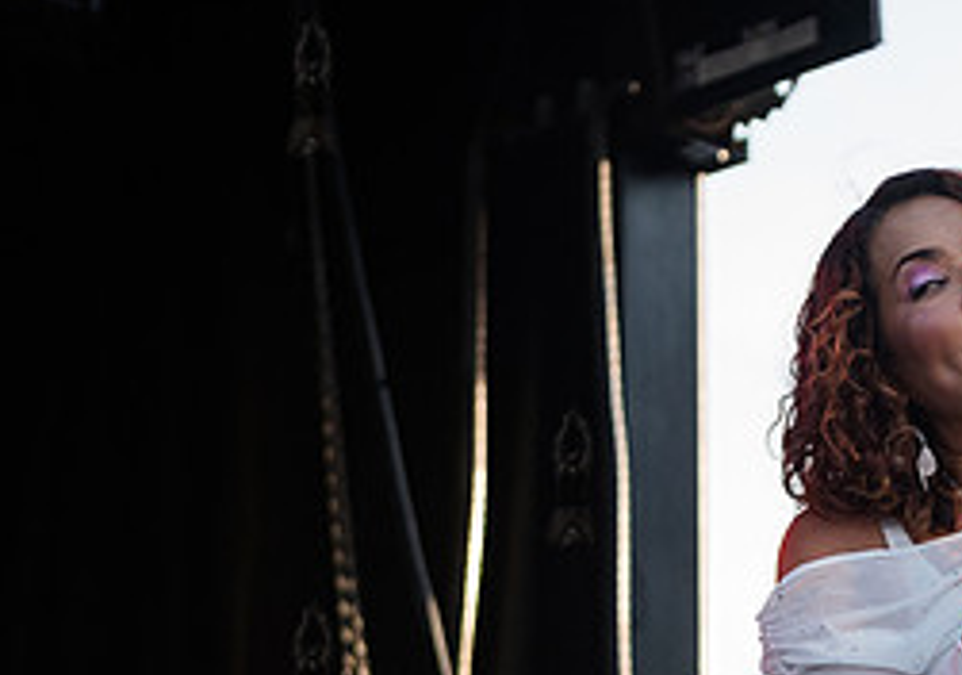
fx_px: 5322
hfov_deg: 10.2
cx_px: 981
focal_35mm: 196
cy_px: 536
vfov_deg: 7.2
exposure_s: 1/2000
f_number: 4
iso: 1000
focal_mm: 70
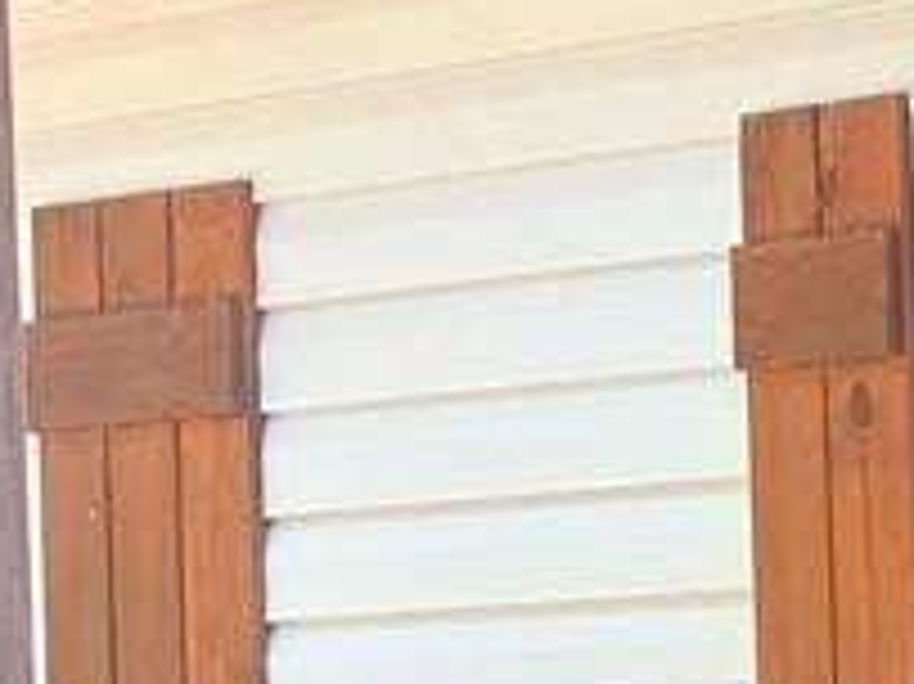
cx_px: 1459
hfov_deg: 7.4
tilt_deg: -1.3
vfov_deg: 5.6
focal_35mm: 262
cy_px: 963
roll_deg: +2.0
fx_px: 6914
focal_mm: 5.96
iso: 50
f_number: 1.6
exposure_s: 1/238
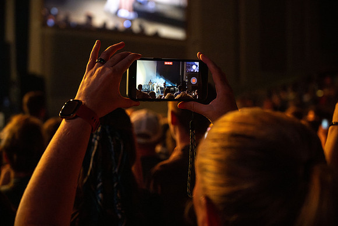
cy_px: 113
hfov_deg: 32.4
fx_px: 582
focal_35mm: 62
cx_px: 169
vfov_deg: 21.9
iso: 5000
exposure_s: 1/50
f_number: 4
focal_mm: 62
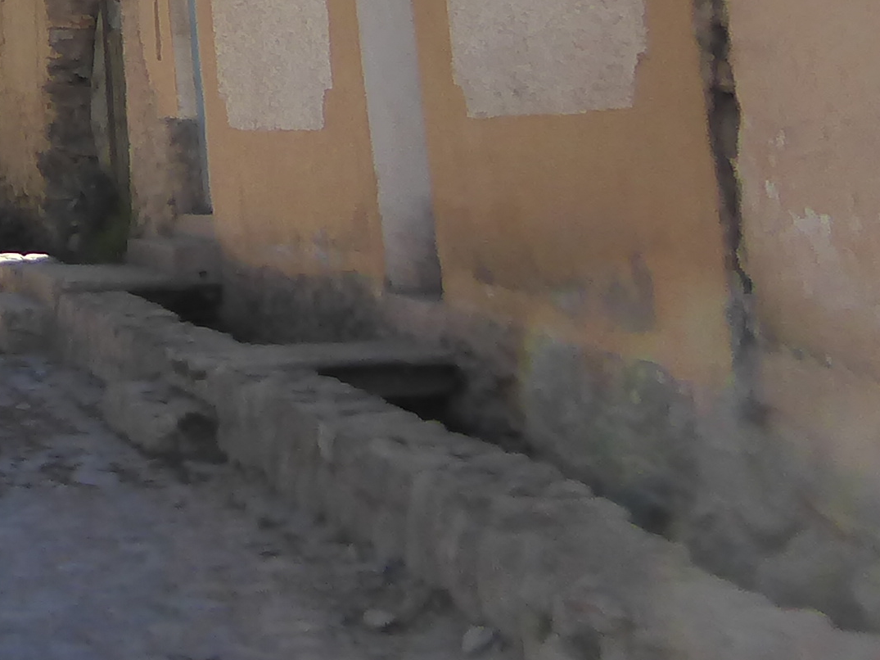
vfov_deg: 15.0
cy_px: -268
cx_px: -706
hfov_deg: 17.2
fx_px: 2364
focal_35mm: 93
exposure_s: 1/500
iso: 160
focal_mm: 4.3
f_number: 3.3
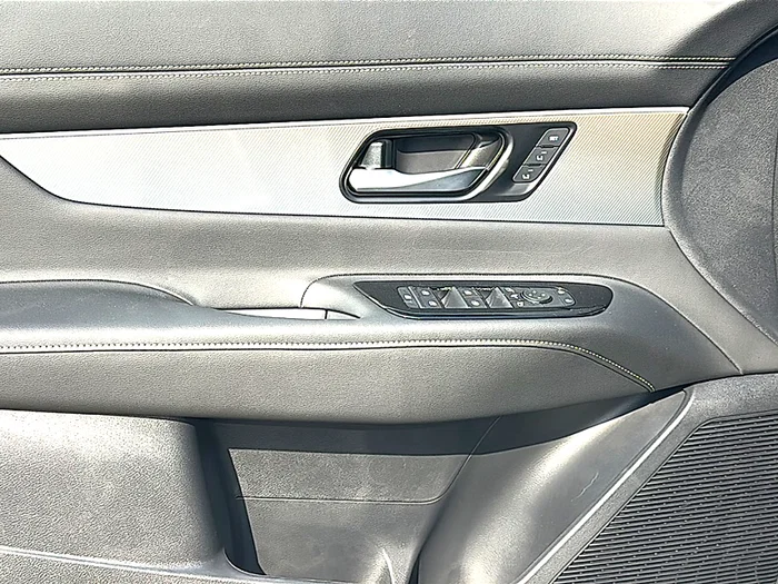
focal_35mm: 48
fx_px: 1079
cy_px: 292
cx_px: 389
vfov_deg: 30.3
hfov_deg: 39.7
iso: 80
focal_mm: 6.86
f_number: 1.78
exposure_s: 1/1098
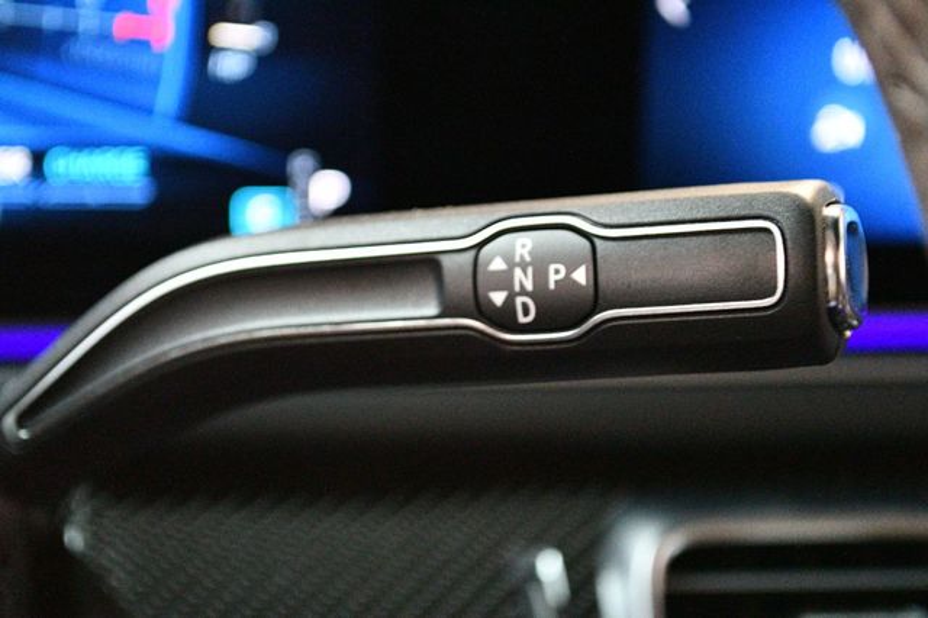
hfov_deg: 28.1
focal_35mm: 72
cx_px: 464
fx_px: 1855
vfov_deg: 18.9
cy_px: 309
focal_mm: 48
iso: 12800
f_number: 5.6
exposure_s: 1/50
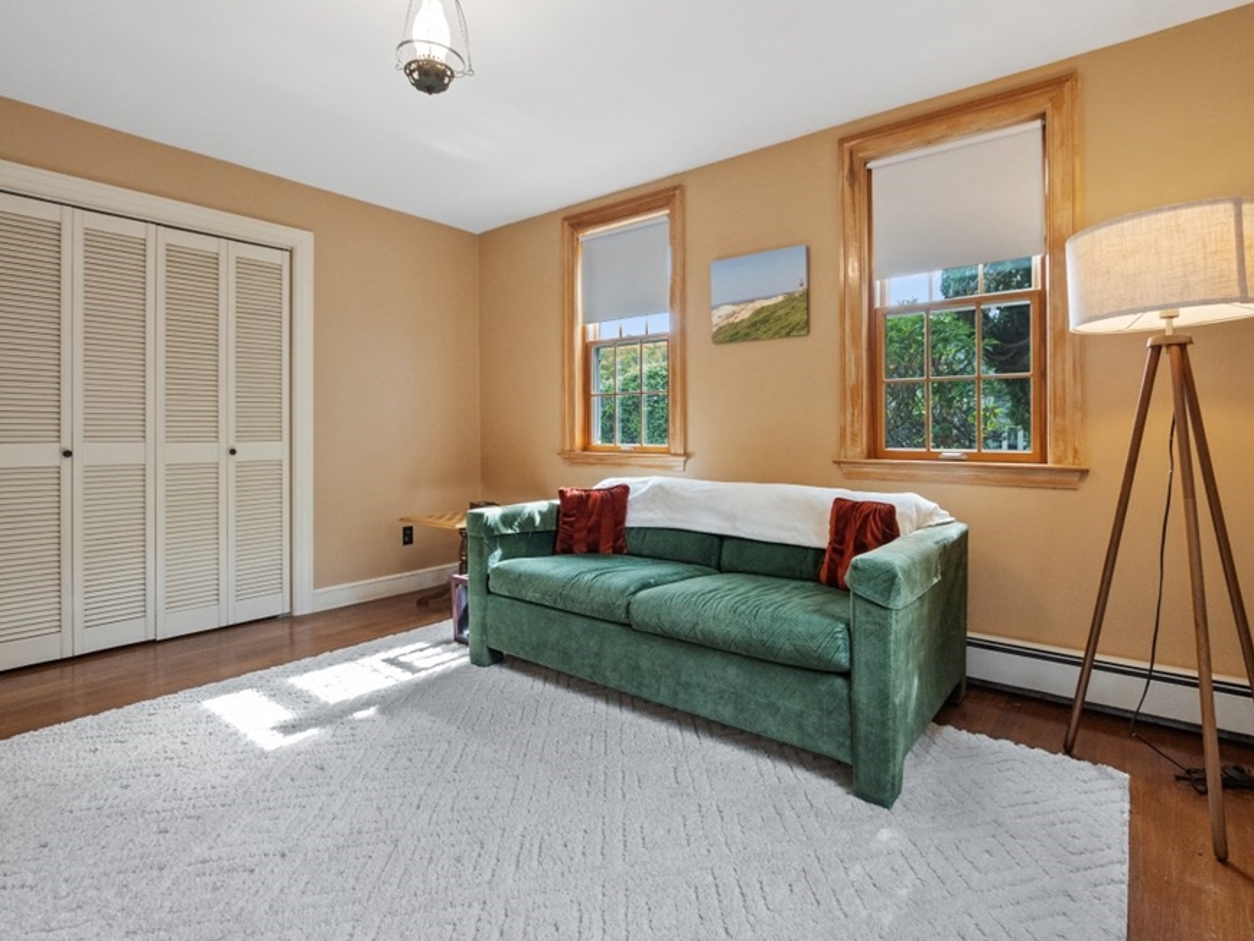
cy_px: 465
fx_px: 616
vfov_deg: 74.7
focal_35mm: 17
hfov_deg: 91.0
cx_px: 633
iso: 800
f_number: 5
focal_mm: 10
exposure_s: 1/80
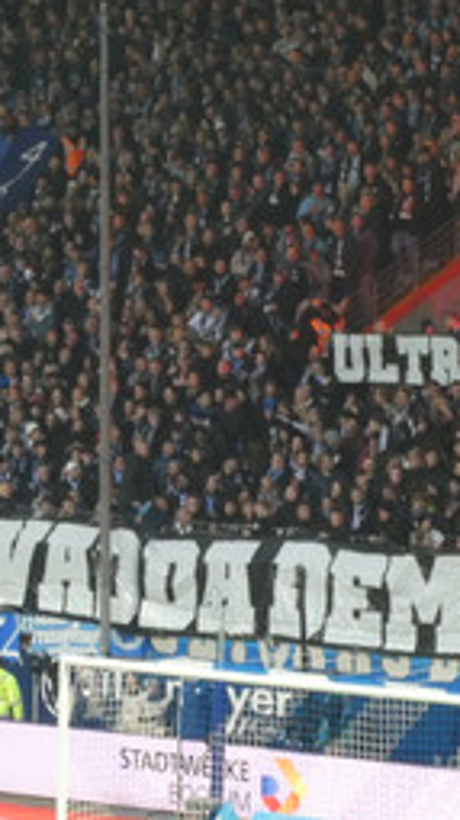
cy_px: 424
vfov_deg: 5.9
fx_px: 8020
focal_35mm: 369
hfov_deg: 3.3
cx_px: 174
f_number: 5.3
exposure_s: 1/80
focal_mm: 24.2
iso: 500
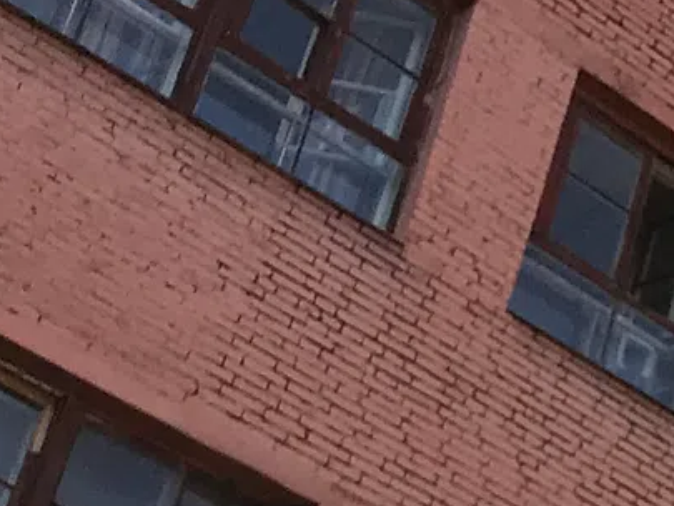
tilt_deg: +31.9
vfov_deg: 8.5
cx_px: 1901
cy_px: 997
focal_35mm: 166
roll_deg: +1.4
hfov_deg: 9.7
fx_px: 3233
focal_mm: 3.99
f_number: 1.8
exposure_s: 1/1100
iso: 20
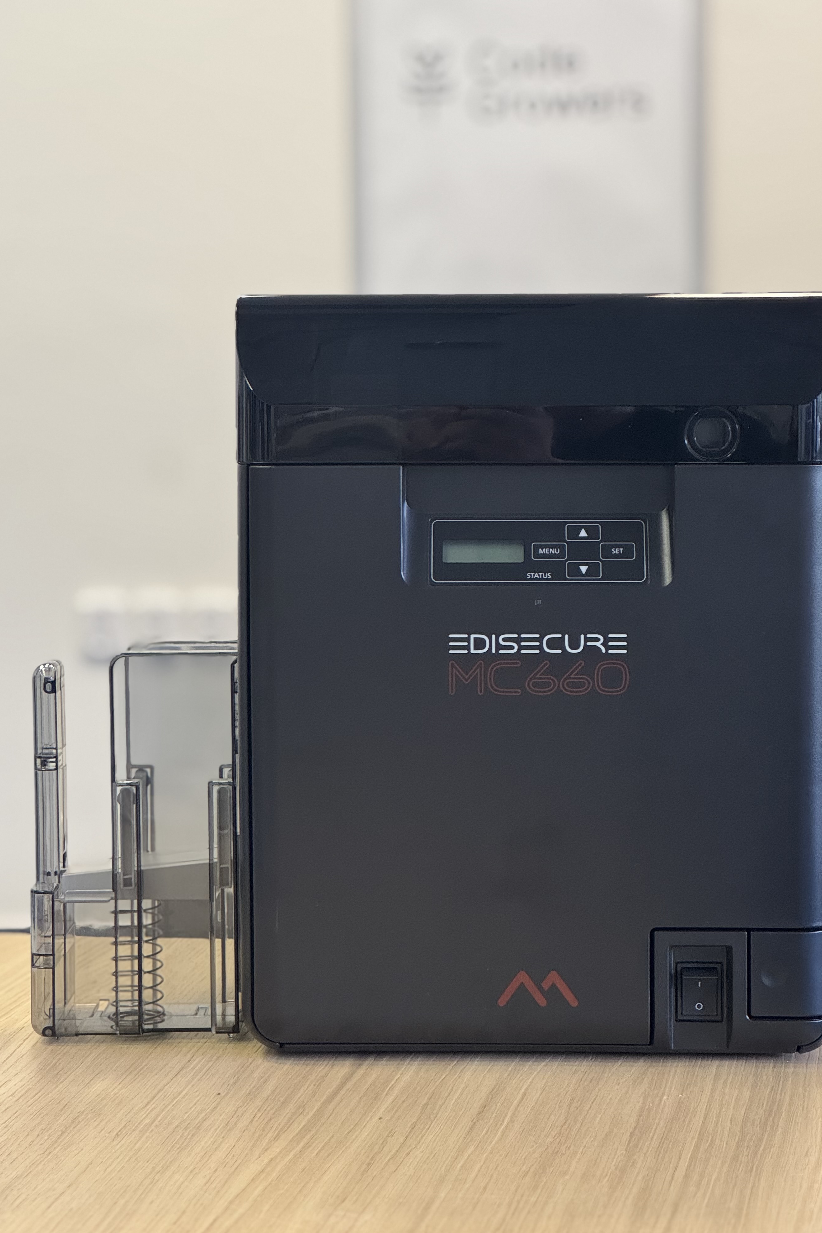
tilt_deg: -3.3
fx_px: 2774
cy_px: 617
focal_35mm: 81
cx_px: 425
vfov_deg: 25.1
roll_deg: +0.8
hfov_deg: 16.9
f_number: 2.8
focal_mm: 9
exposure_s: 1/50
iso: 125
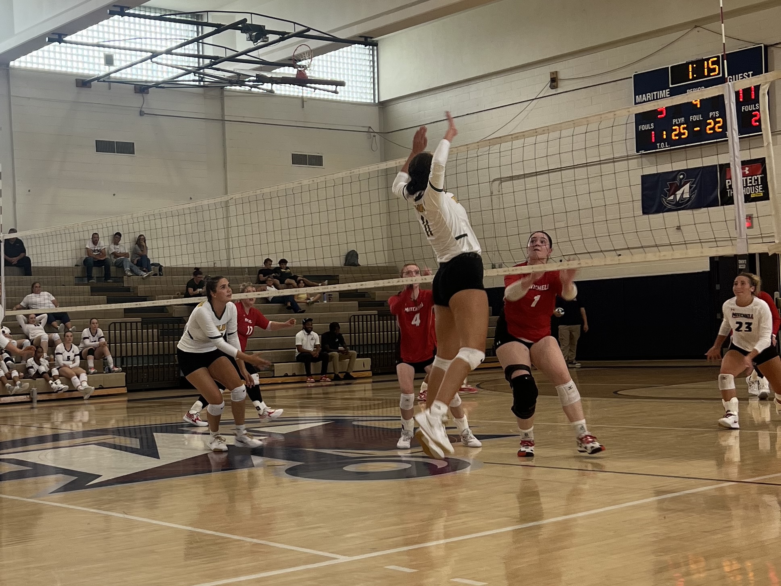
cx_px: 390
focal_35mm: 26
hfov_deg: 67.3
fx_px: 587
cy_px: 293
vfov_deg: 53.1
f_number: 1.5
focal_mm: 5.7
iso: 64
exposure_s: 1/166
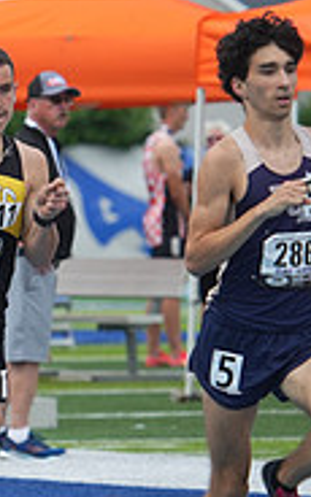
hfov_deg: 1.9
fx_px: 9154
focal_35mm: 675
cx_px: -433
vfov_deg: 3.1
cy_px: 199
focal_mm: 210
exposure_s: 1/1250
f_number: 5.6
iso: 400
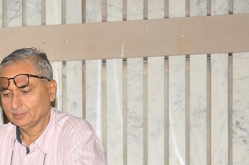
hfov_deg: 12.3
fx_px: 1112
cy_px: 233
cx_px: -101
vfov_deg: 8.3
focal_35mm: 161
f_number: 5.6
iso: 1000
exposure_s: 1/125
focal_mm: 32
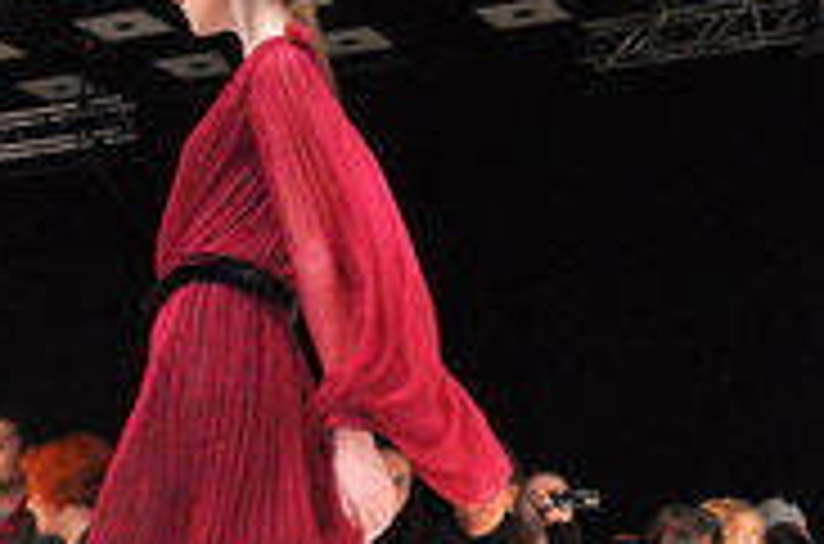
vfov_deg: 14.4
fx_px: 2146
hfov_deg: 20.7
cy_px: 438
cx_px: -81
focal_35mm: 94
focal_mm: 22
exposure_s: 1/320
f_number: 4
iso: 2000
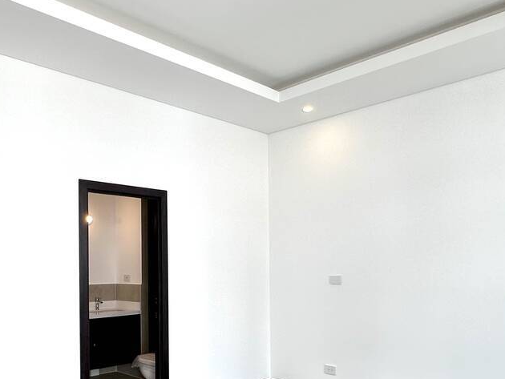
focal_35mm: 32
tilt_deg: +0.5
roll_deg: +0.3
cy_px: 264
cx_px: 208
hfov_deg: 56.5
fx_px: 467
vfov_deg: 43.3
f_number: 2.2
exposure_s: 1/150
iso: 40
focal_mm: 2.22
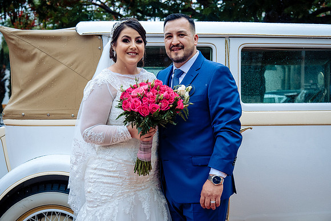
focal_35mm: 68
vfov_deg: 19.9
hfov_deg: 29.5
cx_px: 166
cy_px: 110
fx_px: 628
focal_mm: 65
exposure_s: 1/1000
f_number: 7.1
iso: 1250
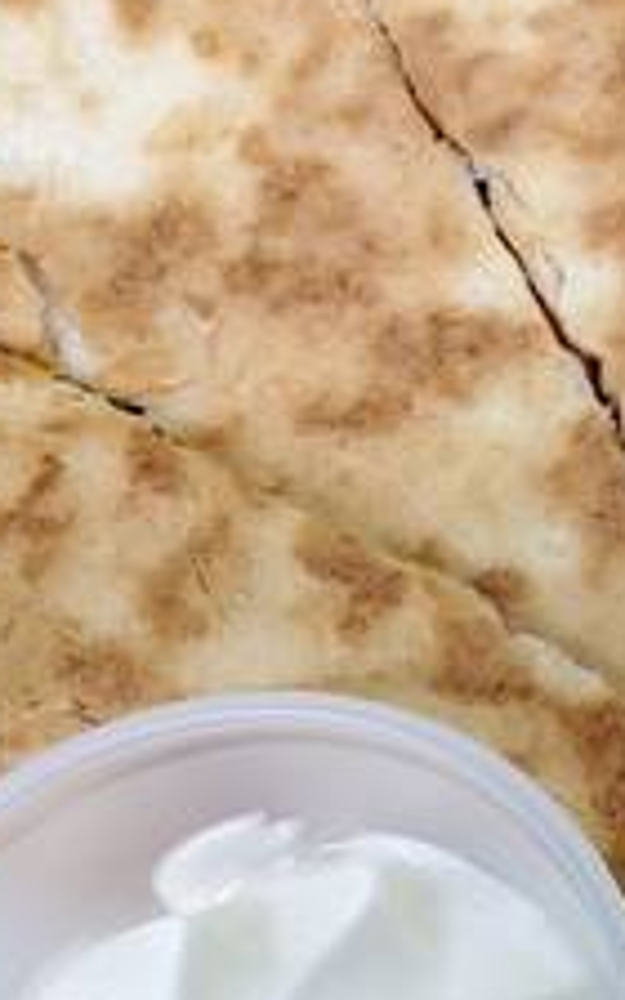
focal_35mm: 72
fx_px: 1962
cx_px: 1103
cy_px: 862
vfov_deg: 27.7
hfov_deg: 15.7
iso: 500
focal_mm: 4.3
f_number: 2.4
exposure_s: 1/40
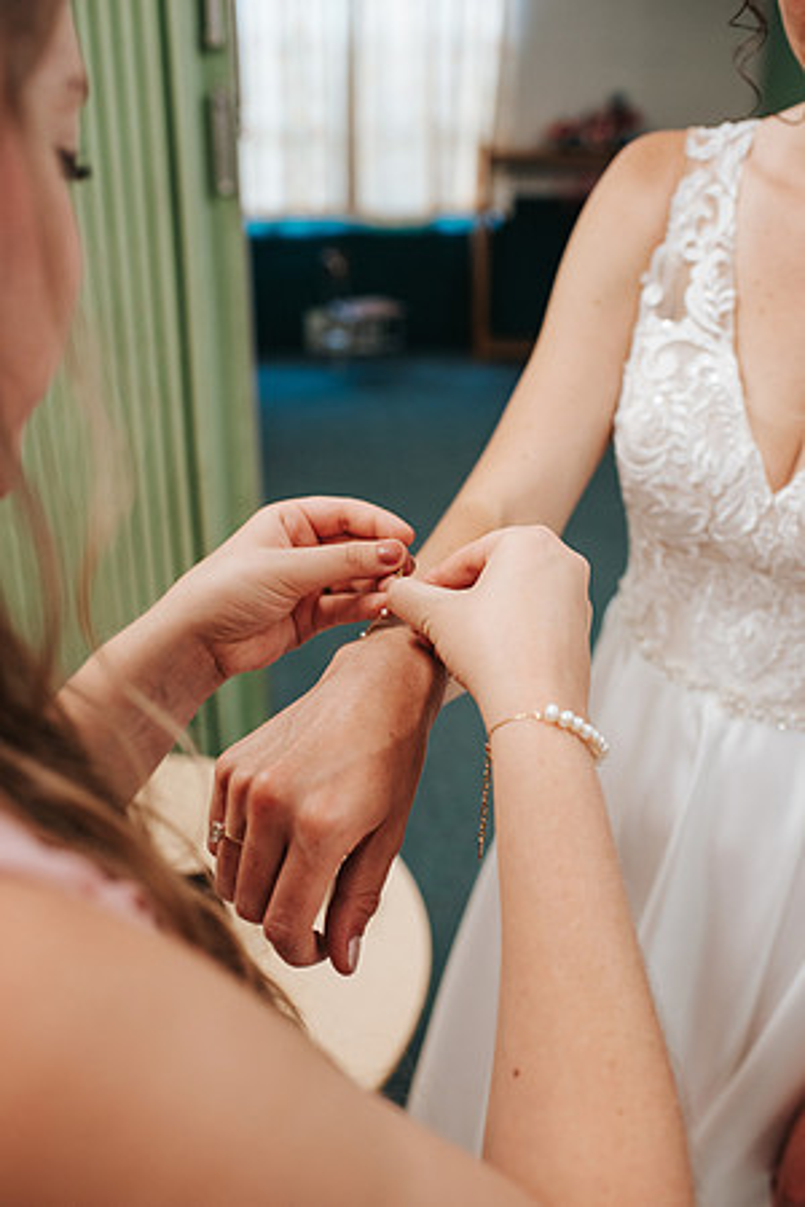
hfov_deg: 37.9
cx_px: 402
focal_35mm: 35
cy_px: 604
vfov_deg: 54.4
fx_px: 1174
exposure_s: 1/125
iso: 1000
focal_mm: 35
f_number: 3.2
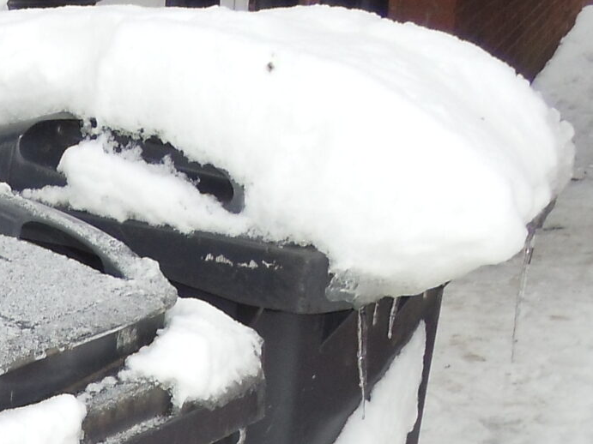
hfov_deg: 11.8
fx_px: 2792
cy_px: 705
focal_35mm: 163
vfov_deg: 8.8
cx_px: -197
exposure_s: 1/60
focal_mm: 6
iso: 100
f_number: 3.5
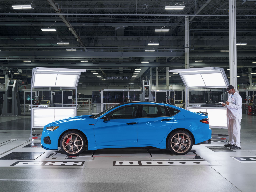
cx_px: 128
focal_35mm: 35
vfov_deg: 40.7
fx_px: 259
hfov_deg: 52.6
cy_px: 96
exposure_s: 1/8
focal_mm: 44
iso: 160
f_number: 8
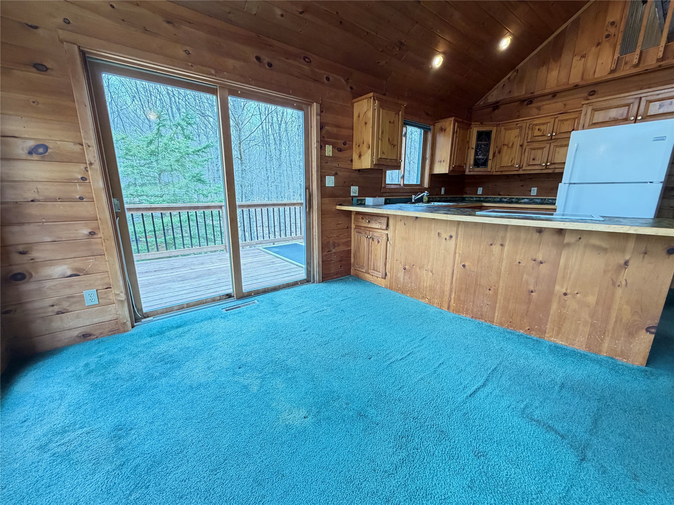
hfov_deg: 102.1
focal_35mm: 14
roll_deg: +1.2
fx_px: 273
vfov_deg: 85.7
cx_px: 337
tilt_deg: -11.8
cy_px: 252
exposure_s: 1/60
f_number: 2.2
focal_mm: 2.22
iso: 400
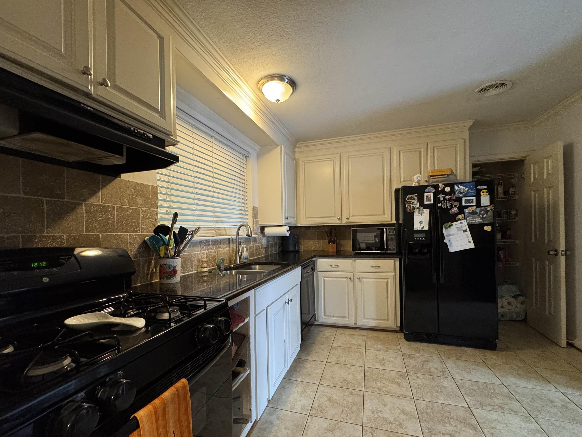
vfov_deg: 81.6
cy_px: 232
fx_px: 252
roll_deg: +2.0
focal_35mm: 15
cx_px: 295
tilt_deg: +0.1
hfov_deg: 98.2
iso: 500
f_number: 2.2
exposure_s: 1/60
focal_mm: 2.22
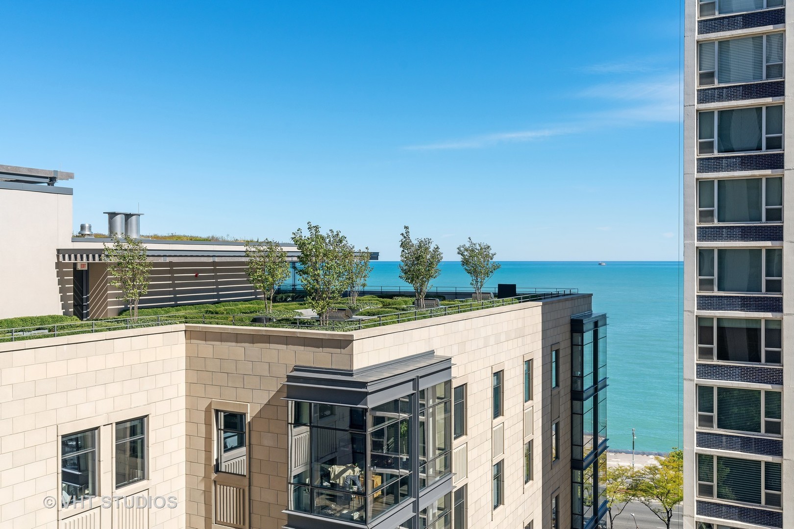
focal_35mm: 34
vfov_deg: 38.9
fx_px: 750
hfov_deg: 55.8
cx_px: 397
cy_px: 264
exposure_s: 1/125
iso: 320
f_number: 8
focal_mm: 34
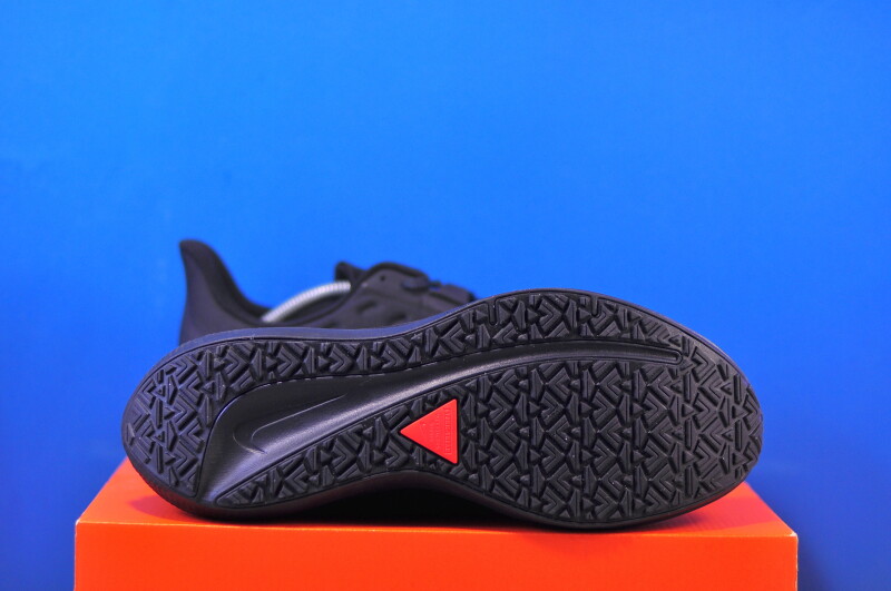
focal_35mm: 75
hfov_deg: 27.0
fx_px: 1854
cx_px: 446
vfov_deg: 18.1
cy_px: 296
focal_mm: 50
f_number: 2
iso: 250
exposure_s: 1/320
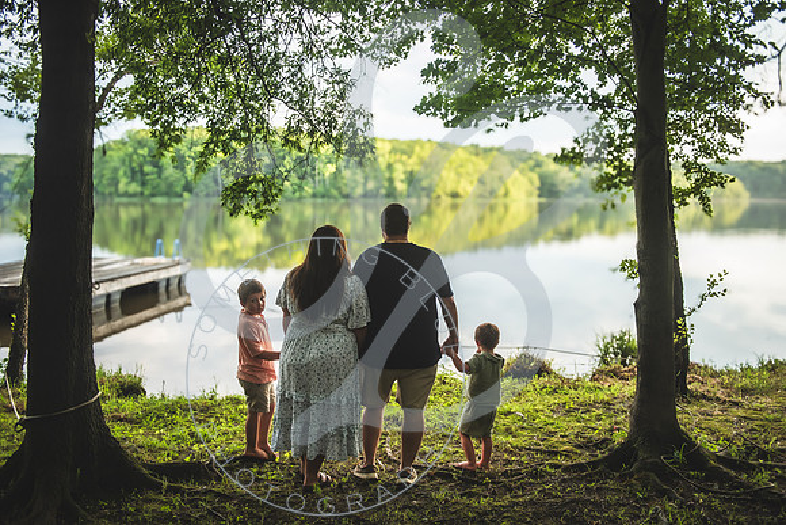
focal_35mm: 32
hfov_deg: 58.3
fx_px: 704
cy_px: 262
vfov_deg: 40.9
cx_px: 393
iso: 250
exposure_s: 1/640
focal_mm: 32
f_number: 2.8
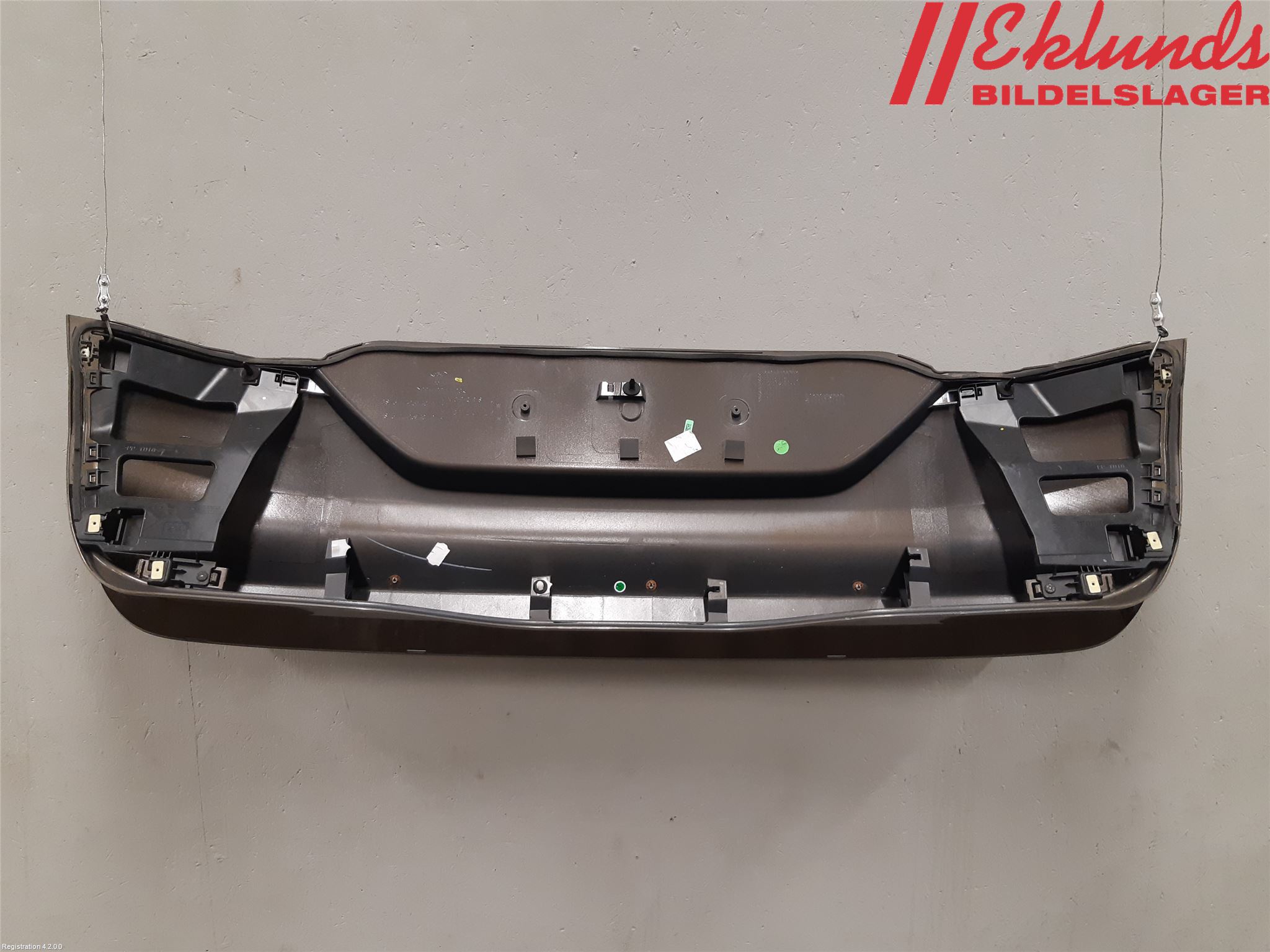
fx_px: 954
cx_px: 635
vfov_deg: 53.1
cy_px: 476
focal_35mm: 26
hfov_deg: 67.3
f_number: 1.7
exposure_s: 1/50
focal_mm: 3.93
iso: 160
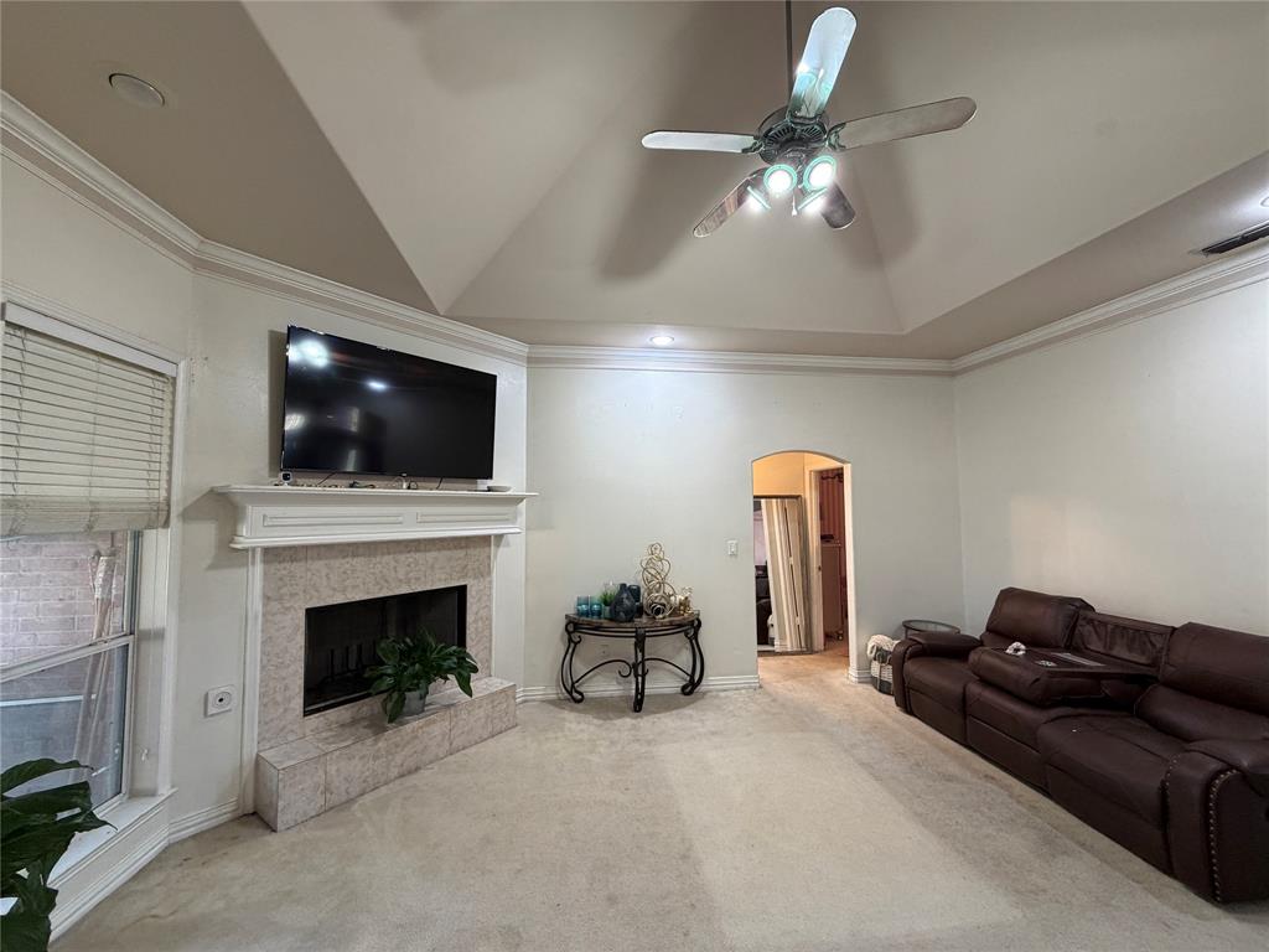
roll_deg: +1.0
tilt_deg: +2.9
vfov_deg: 85.7
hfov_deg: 102.1
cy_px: 476
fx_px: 513
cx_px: 634
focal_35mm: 14
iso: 250
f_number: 2.2
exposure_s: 1/60
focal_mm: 2.22
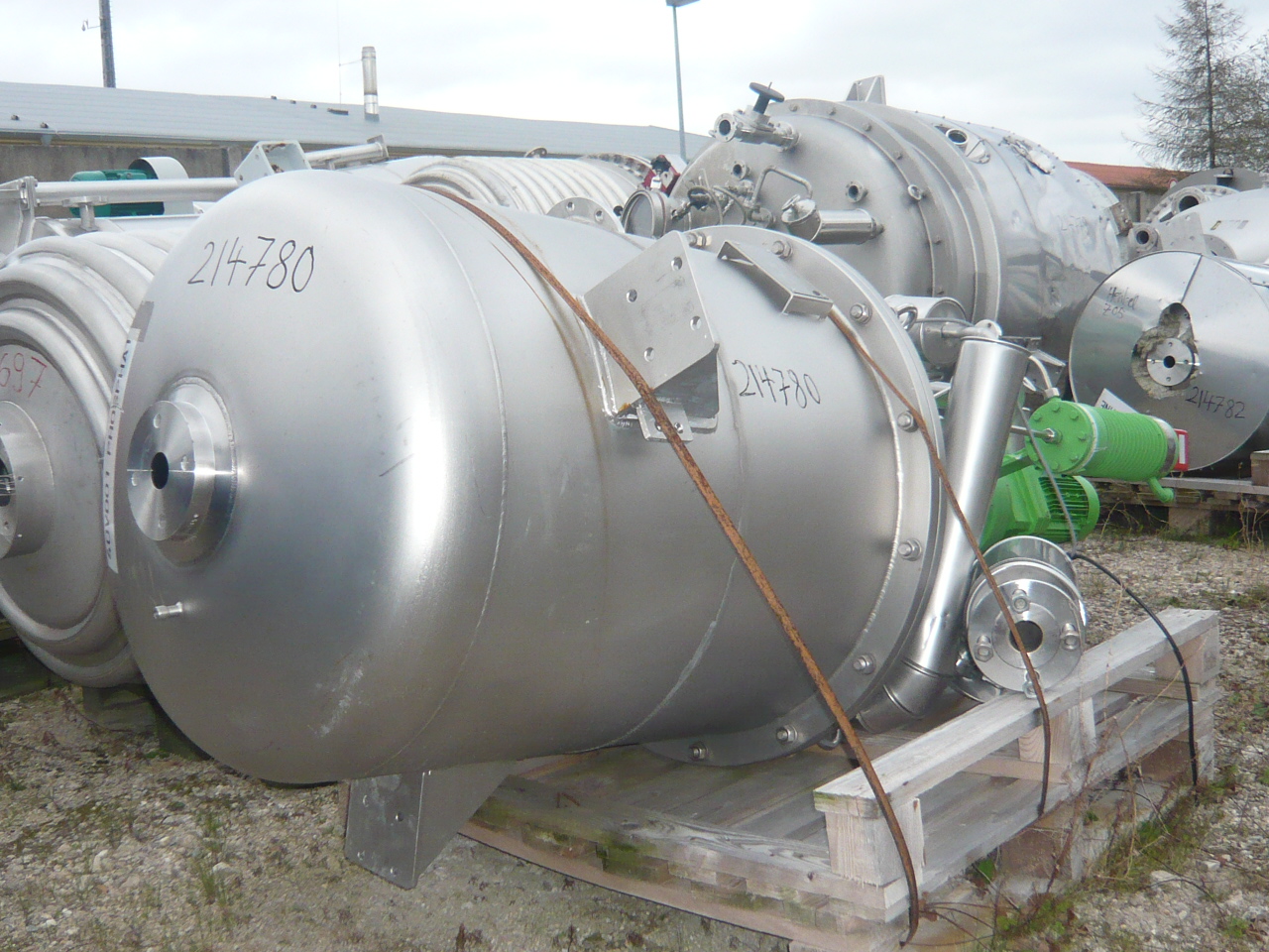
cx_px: 634
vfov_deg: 36.8
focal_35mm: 39
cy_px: 476
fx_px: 1430
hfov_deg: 47.9
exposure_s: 1/250
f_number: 2.8
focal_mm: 4.6
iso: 200
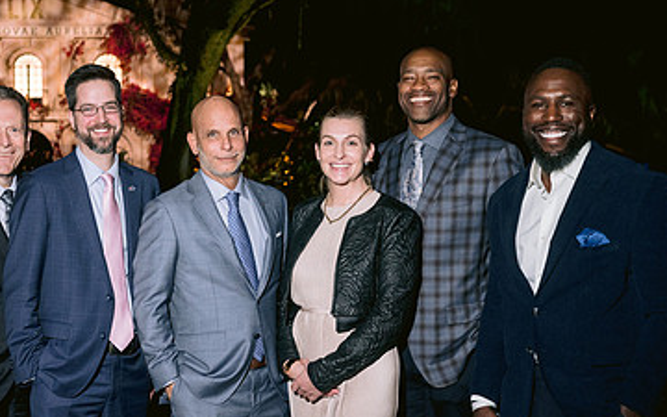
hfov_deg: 34.9
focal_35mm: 58
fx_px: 1054
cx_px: 239
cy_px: 284
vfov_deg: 22.3
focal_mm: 35
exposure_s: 1/80
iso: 800
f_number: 3.5
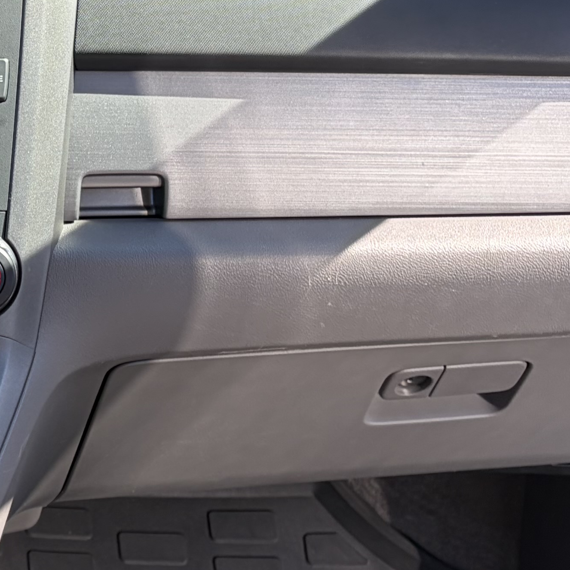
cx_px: -260
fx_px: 1844
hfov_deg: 16.2
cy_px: 168
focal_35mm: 99
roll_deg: +0.6
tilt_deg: -21.5
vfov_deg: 17.5
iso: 50
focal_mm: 5.96
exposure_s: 1/424
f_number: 1.6
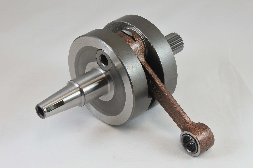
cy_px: 84
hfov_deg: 25.1
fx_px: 569
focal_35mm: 81
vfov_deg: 16.9
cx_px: 126
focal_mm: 30
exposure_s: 1/125
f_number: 5.6
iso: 640
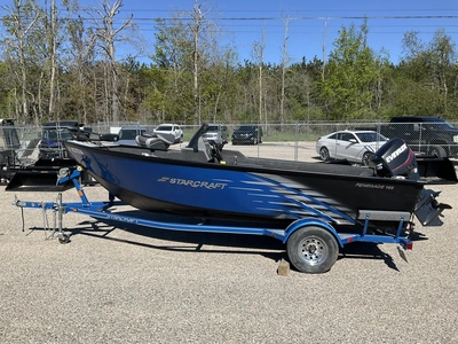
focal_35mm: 29
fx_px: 384
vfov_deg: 48.2
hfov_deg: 61.7
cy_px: 172
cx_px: 229
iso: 25
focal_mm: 3
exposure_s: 1/1848
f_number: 1.8
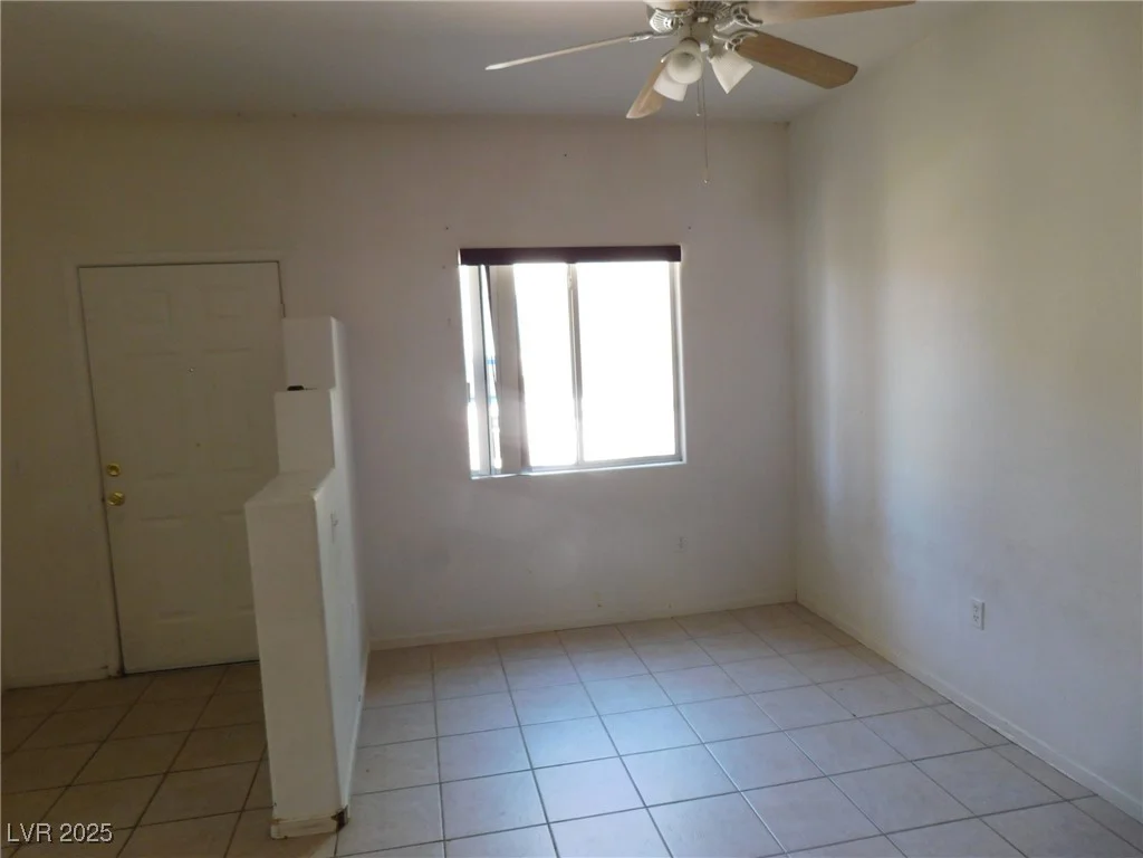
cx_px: 572
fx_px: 759
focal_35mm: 23
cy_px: 429
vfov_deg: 58.9
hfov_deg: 73.9
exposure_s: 1/30
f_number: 3
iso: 200
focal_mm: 4
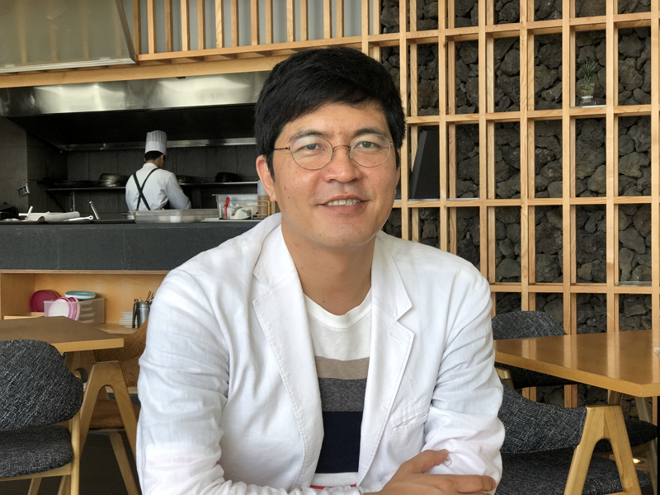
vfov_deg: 25.7
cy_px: 248
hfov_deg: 33.8
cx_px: 330
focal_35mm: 57
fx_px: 1087
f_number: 2.8
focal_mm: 6.6
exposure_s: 1/60
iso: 25
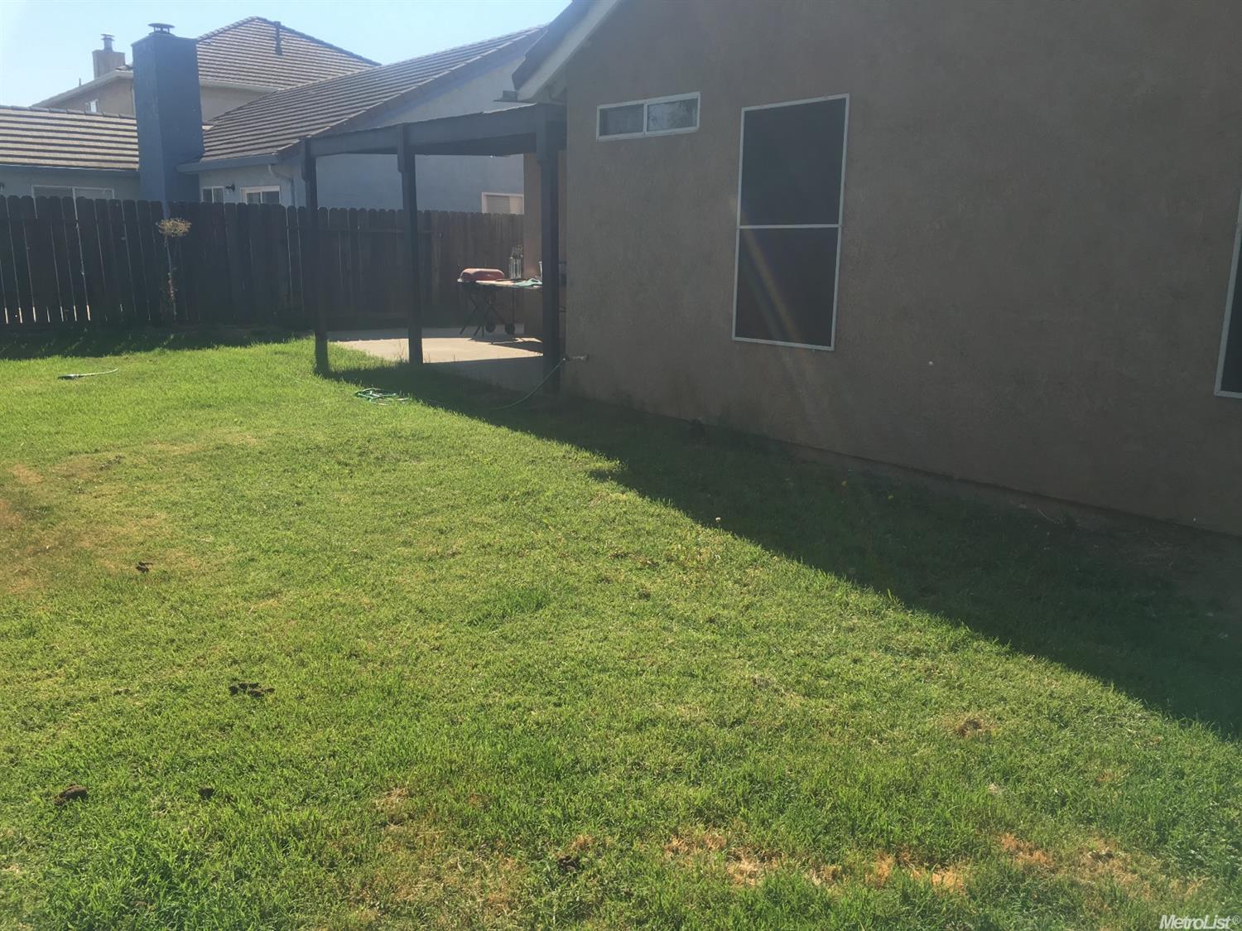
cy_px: 466
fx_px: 1040
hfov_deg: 61.7
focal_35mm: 29
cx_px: 621
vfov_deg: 48.2
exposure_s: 1/746
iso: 25
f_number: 2.2
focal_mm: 4.15
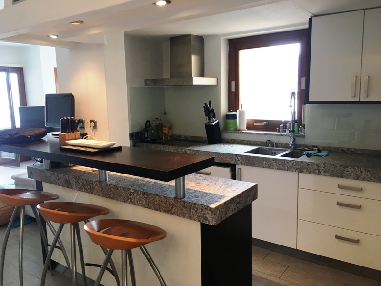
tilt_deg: -4.2
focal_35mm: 29
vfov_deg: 48.2
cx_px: 190
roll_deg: +1.8
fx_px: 319
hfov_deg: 61.7
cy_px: 143
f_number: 2.2
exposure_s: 1/17
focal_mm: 4.15
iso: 32
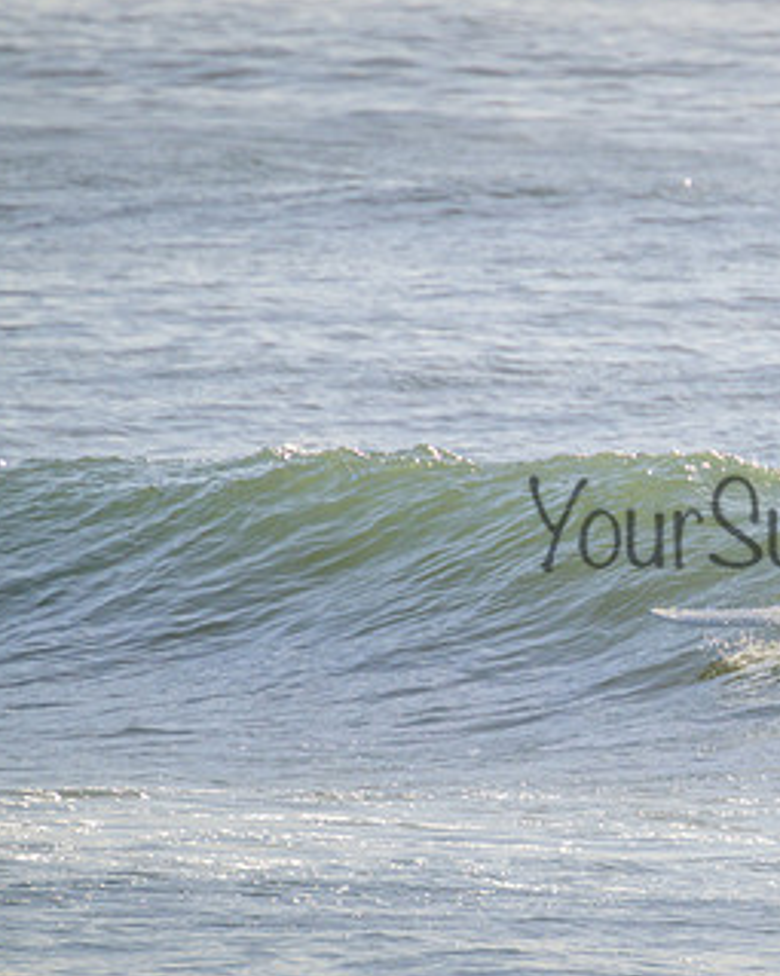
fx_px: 39436
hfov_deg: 1.1
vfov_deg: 1.4
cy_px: 497
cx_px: 844
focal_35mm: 1366
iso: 360
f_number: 11
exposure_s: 1/2000
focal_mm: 800
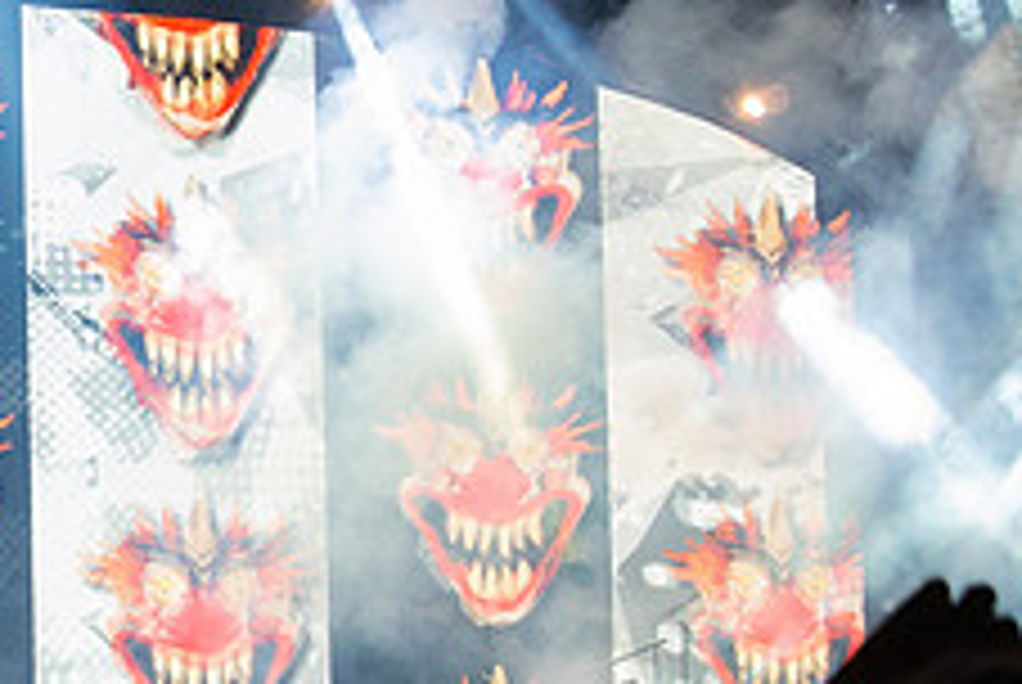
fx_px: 5884
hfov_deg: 9.8
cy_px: 369
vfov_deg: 6.7
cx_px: -90
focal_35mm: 207
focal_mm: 30
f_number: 5.6
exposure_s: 1/100
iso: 800
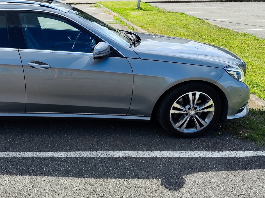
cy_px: 96
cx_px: 47
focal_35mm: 39
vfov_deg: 36.8
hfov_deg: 45.1
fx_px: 299
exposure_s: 1/1057
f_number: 1.65
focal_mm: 6.19
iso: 50
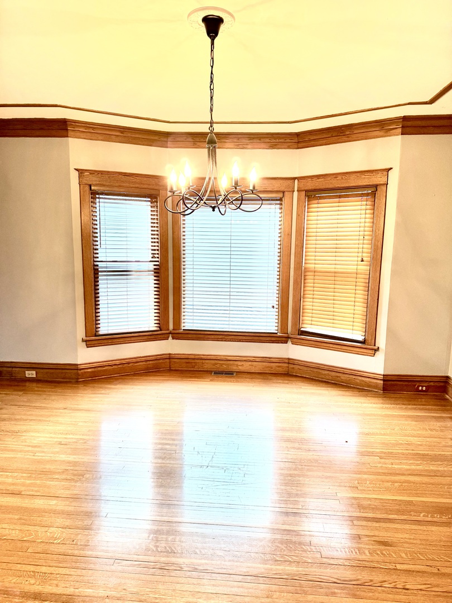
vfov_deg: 71.6
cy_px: 302
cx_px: 226
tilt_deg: -7.1
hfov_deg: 56.8
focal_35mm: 24
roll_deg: -1.1
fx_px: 418
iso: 125
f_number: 1.78
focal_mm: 6.76
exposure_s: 1/60
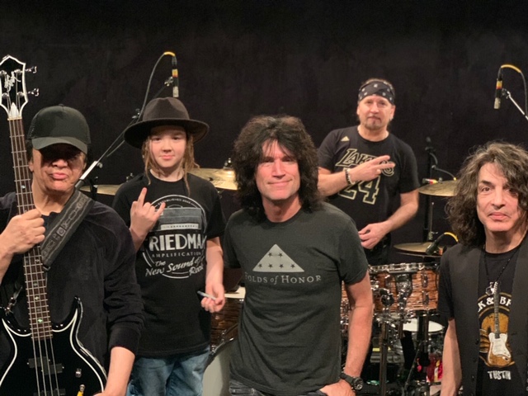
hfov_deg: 36.8
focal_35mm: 52
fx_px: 793
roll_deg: -2.4
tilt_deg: -4.3
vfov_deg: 28.0
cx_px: 264
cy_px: 198
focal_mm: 6
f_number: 2.4
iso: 640
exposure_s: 1/30
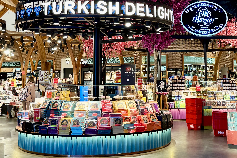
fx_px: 395
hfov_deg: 33.2
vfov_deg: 22.3
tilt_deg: +5.0
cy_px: 27
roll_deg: -1.0
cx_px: 148
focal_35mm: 60
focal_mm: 6.86
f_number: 1.78
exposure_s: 1/50
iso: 125
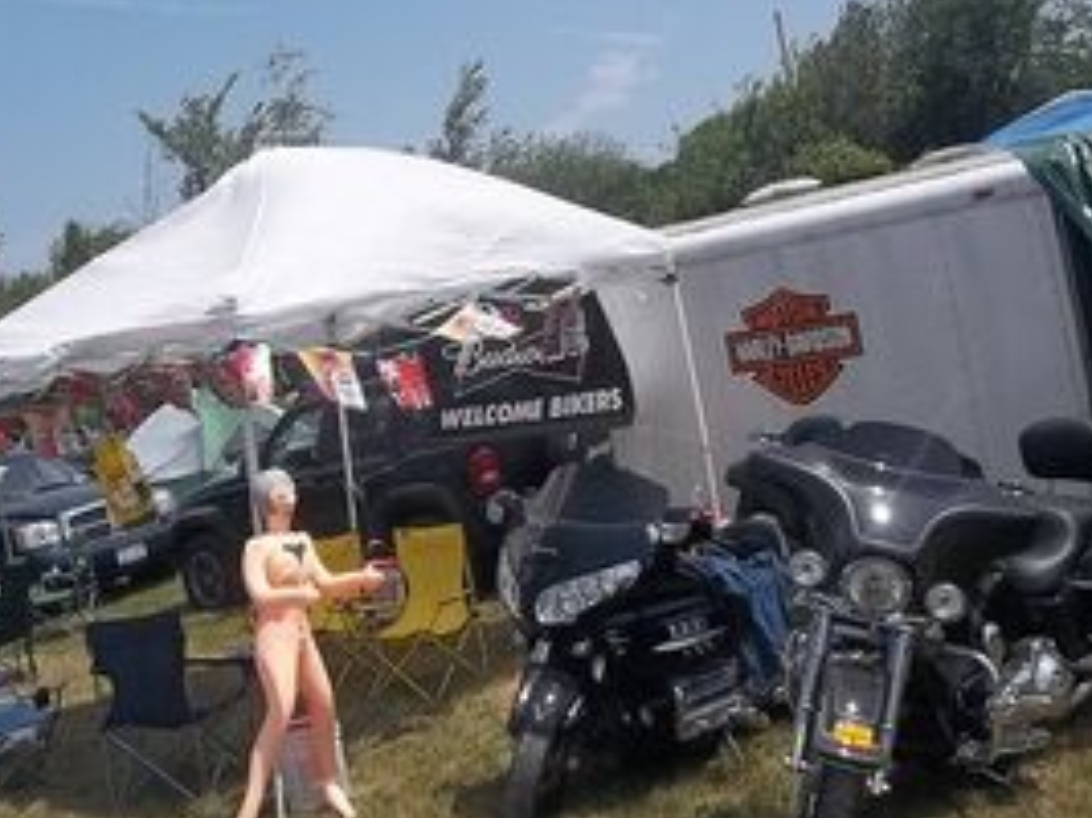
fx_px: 1514
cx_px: 499
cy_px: 352
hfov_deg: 39.6
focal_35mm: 48
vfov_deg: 30.2
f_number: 9.4
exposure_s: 1/200
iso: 80
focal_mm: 5.7
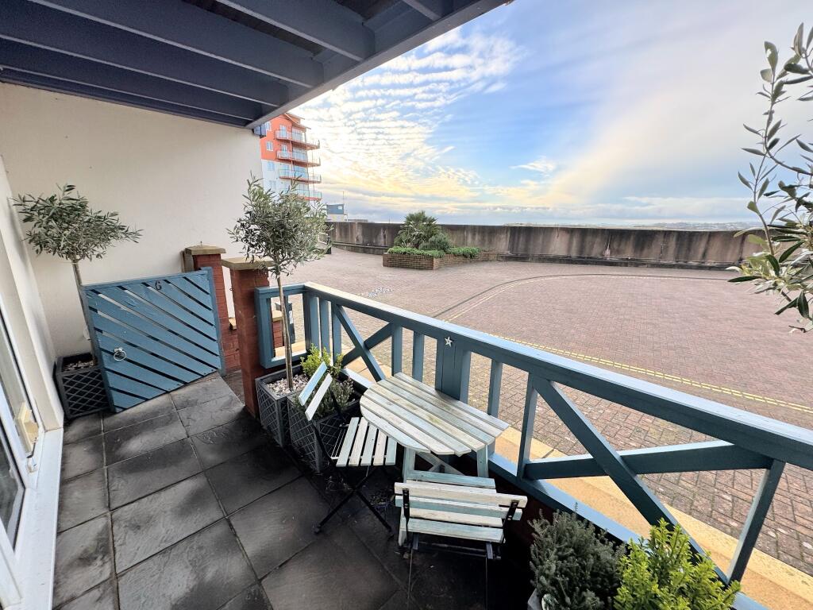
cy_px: 305
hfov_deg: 102.1
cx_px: 406
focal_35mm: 14
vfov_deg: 85.7
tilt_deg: -14.8
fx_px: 329
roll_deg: -0.6
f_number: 2.2
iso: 40
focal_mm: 2.22
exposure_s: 1/236
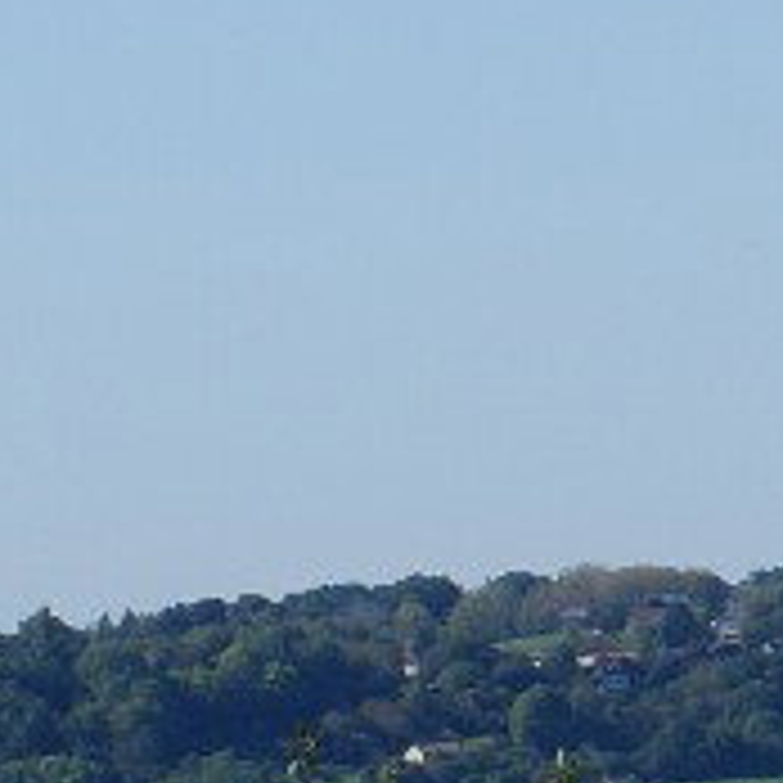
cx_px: 1436
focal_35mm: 585
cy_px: 648
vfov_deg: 3.0
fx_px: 14959
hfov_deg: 3.0
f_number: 11
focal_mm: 55
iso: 100
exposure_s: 1/160
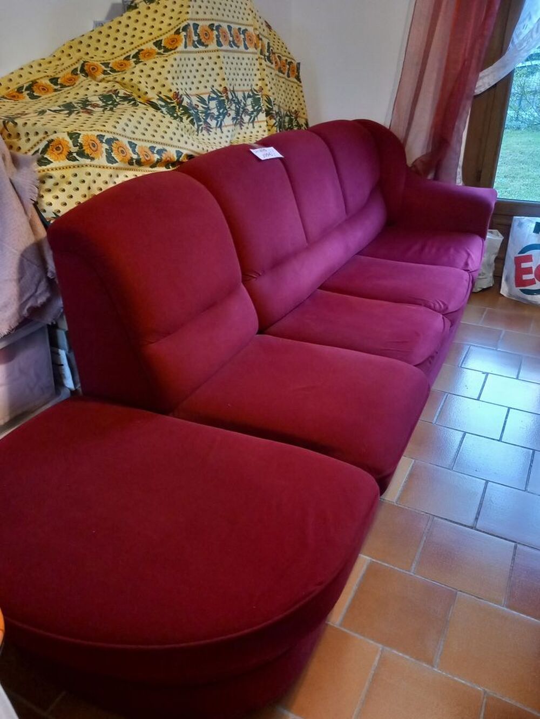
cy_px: 360
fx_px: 562
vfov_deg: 65.3
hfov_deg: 51.4
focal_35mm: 27
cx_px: 270
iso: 400
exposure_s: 1/25
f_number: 1.8
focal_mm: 4
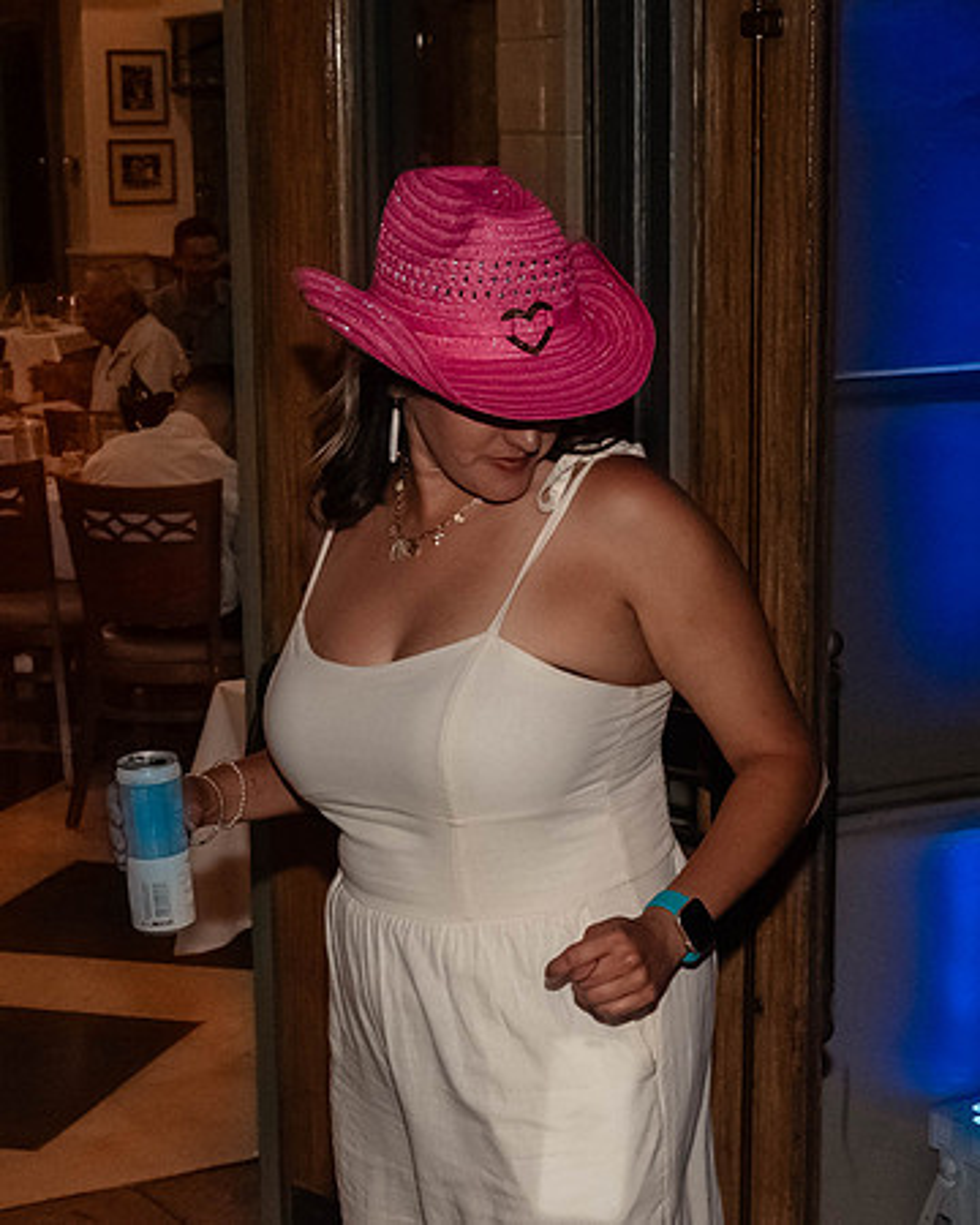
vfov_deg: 24.5
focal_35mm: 77
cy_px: 816
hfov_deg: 19.8
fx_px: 2804
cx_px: 479
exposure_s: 1/160
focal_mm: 24
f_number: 6.3
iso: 2000
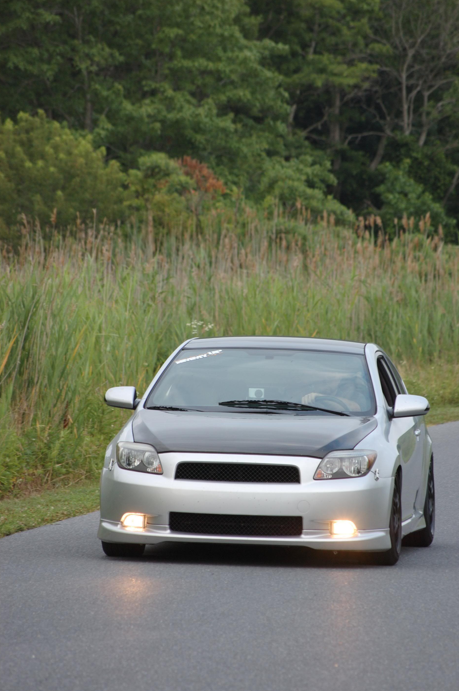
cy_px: 349
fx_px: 5249
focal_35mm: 274
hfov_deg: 5.0
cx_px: 230
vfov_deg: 7.5
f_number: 9
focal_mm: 180
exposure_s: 1/80
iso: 400
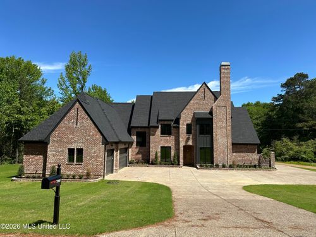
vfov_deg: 56.8
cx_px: 158
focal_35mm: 24
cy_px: 118
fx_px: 219
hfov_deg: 71.6
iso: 80
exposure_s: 1/4184
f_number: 1.78
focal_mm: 6.86
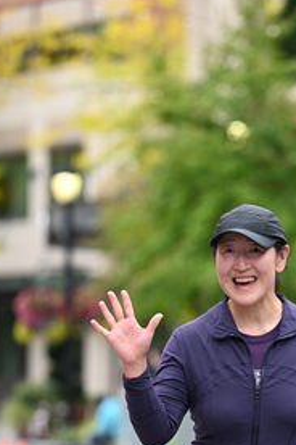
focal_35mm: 269
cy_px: 329
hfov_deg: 5.1
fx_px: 3317
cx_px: 271
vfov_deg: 7.6
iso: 640
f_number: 2.8
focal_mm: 135
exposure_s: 1/1600
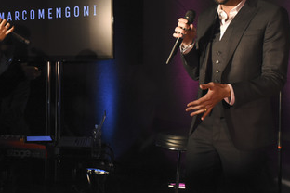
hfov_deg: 37.6
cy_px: 71
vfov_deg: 25.9
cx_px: 88
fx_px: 419
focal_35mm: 52
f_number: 4.5
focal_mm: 24
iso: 1600
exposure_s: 1/100
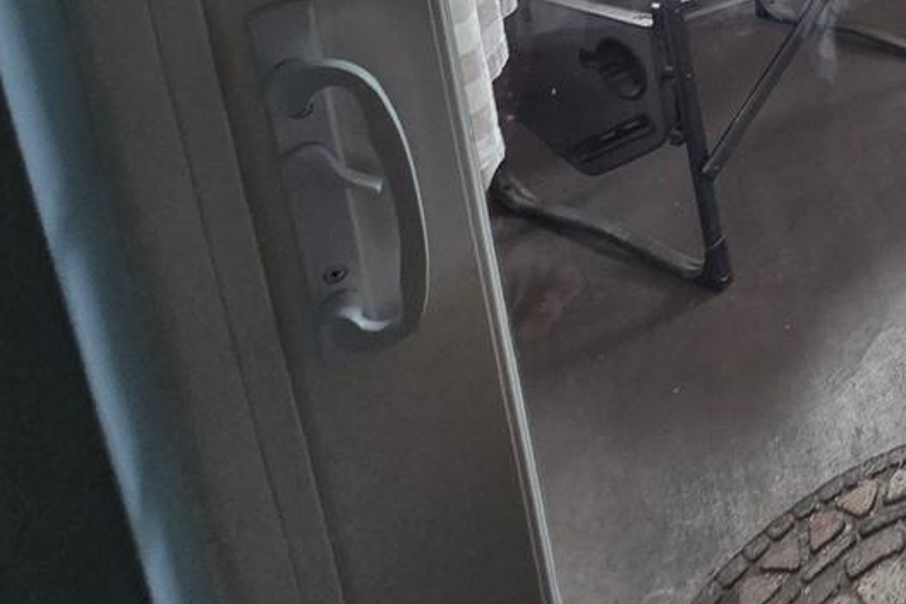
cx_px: 1194
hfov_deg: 33.6
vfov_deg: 23.0
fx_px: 1032
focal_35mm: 41
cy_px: -402
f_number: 2.2
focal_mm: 2.2
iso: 80
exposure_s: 1/60
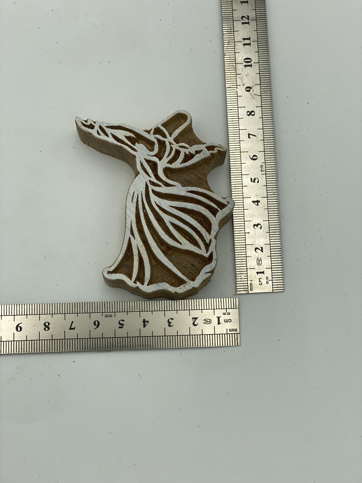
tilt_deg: -77.8
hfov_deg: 28.0
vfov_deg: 36.8
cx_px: 181
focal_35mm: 52
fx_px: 725
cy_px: 242
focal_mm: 6
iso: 20
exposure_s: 1/786
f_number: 2
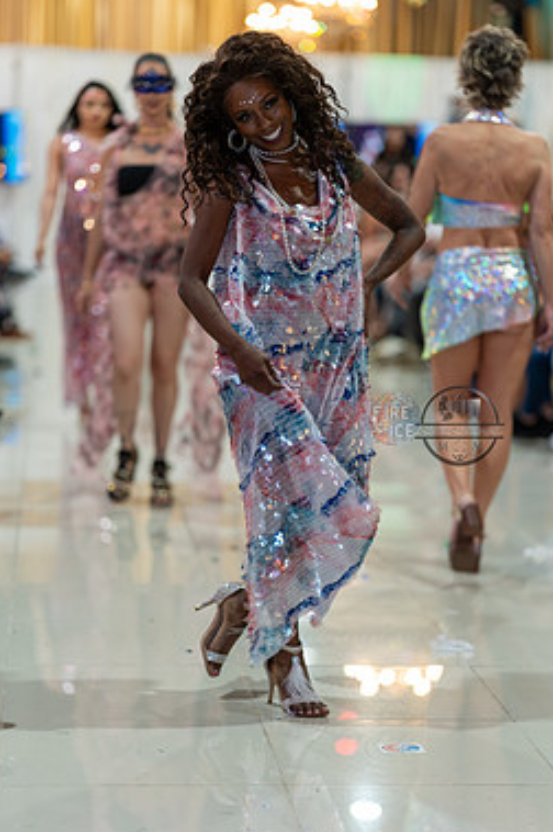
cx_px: 272
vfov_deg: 20.2
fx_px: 2331
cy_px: 426
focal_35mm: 101
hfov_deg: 13.5
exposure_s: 1/160
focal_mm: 85
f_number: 1.4
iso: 160
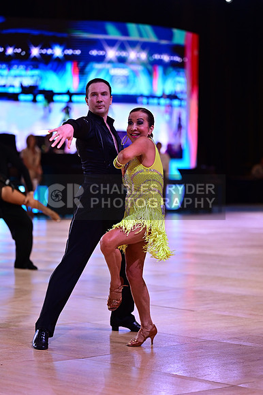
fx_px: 1316
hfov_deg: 11.4
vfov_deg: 17.1
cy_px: 198
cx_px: 132
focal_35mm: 120
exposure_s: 1/640
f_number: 2.8
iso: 1600
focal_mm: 120
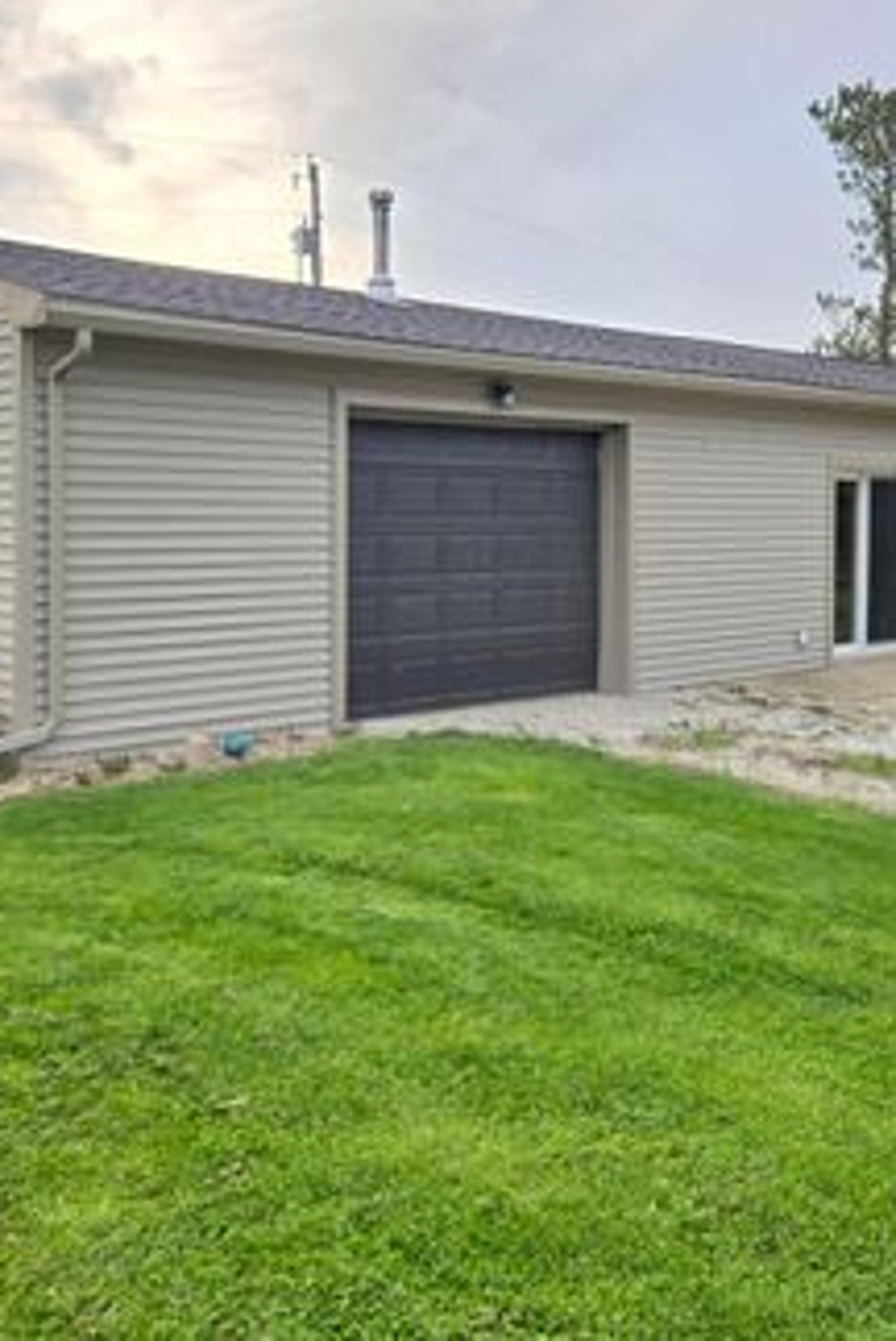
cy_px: 567
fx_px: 1378
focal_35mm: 37
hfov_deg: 36.0
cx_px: 510
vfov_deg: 51.6
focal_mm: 5.4
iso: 32
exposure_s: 1/180
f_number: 1.8
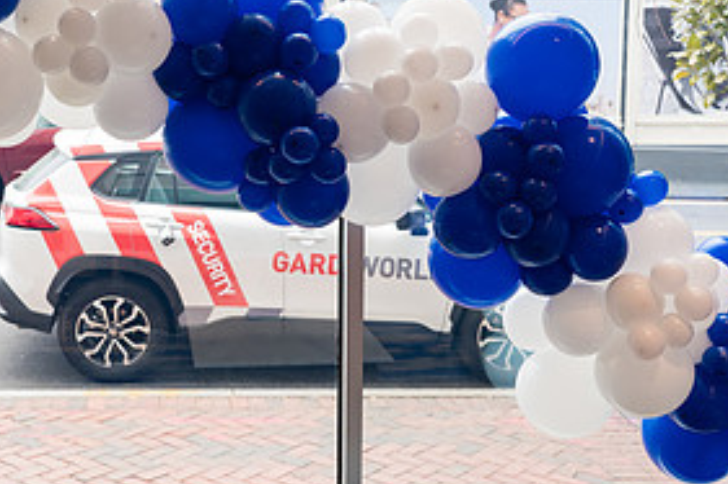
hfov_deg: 37.4
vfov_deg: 25.5
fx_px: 1071
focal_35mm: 53
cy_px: 202
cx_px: 283
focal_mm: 24
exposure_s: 1/160
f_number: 3.2
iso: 400
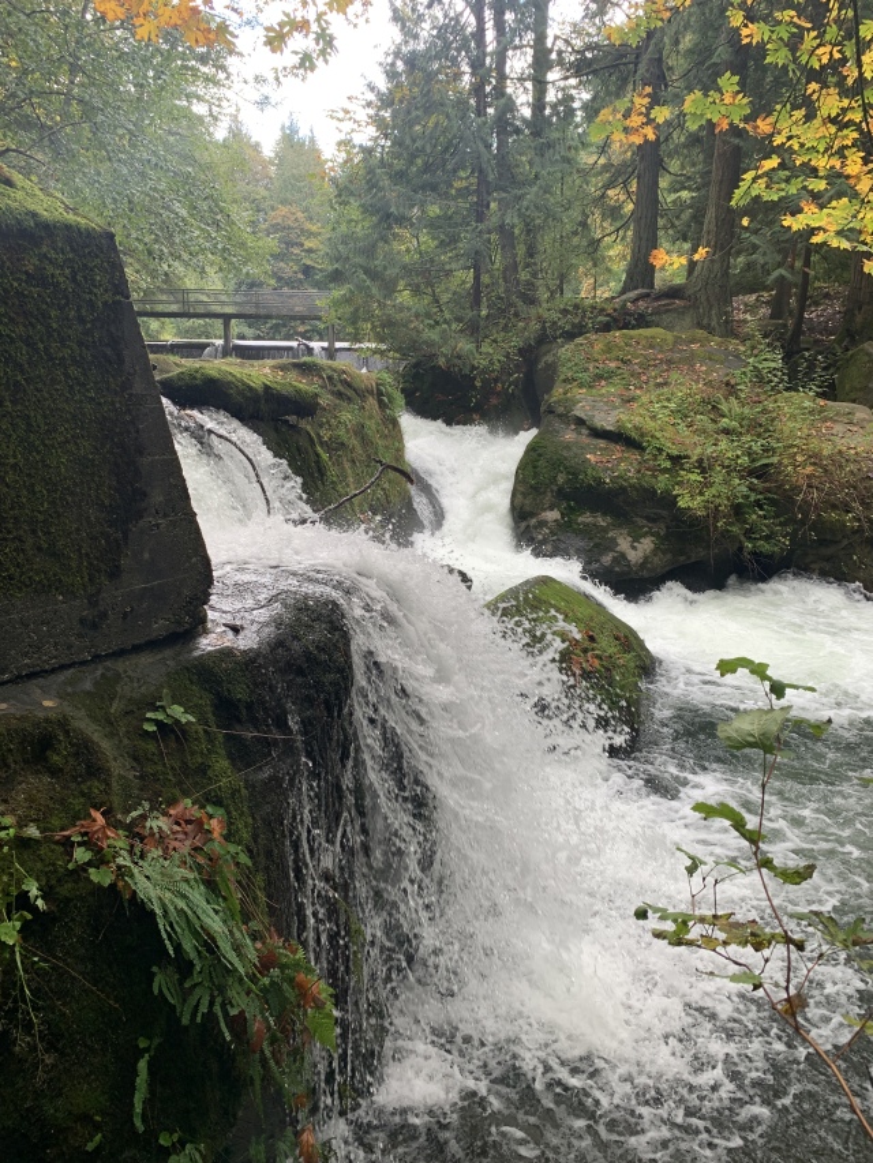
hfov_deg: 53.1
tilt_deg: -10.0
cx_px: 436
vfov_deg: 67.3
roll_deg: -0.3
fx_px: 874
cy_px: 582
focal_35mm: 26
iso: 40
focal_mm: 4.25
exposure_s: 1/121
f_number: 1.8
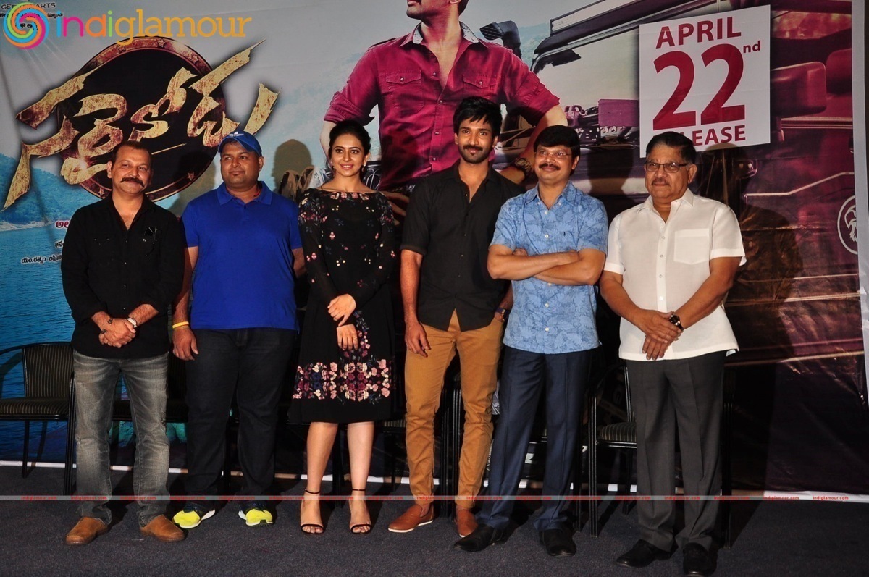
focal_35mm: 45
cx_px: 434
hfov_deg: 43.7
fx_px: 1085
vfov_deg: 29.8
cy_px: 288
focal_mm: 30
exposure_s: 1/125
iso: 640
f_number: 6.3
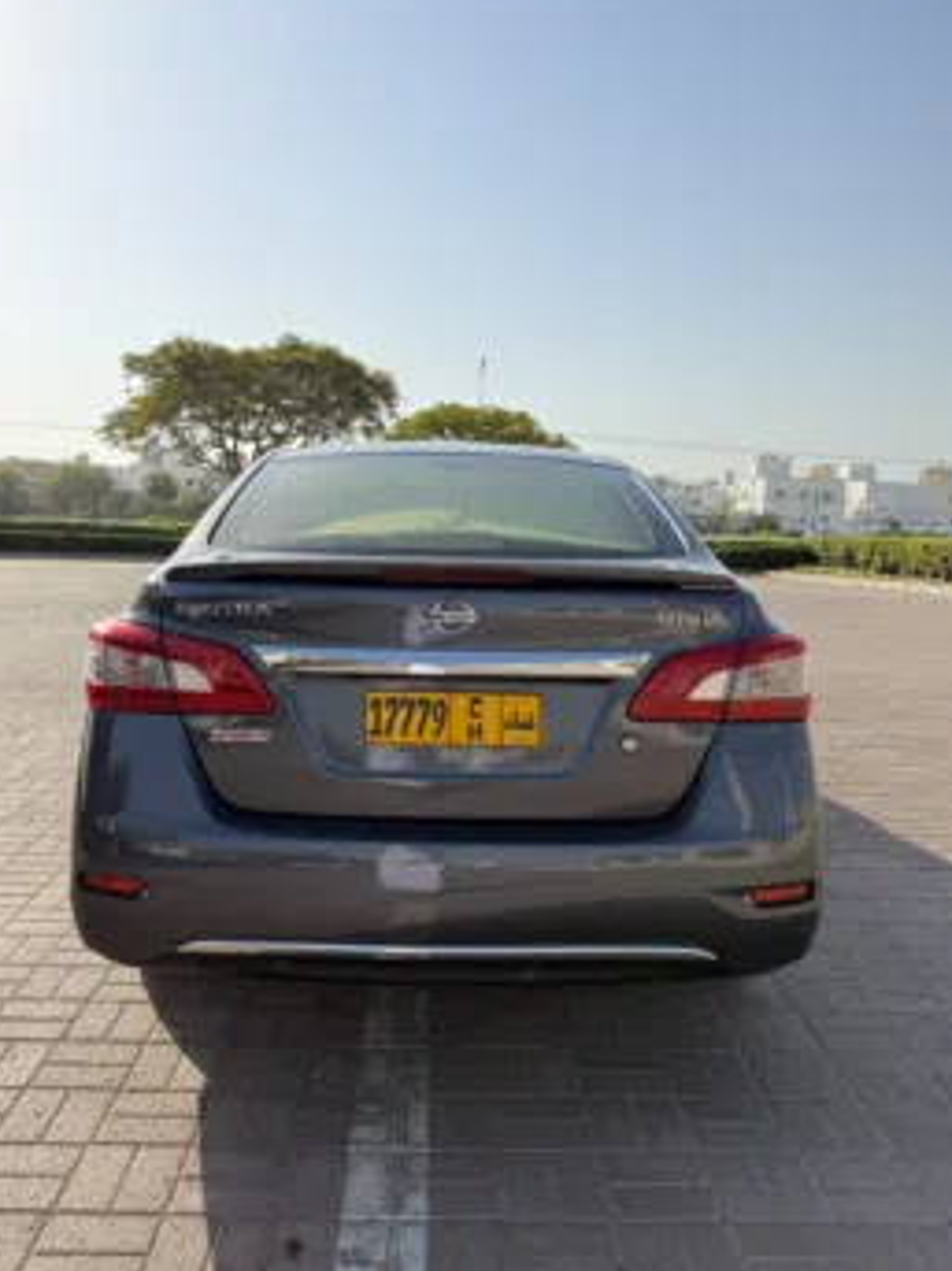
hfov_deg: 49.7
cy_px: 574
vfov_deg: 63.3
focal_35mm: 28
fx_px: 1027
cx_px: 437
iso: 100
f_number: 1.78
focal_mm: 6.76
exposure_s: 1/2053
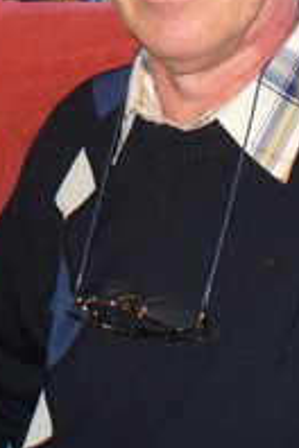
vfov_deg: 18.7
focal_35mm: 107
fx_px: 1333
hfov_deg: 12.6
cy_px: 35
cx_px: -27
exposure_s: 1/60
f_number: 2.8
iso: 100
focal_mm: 6.1
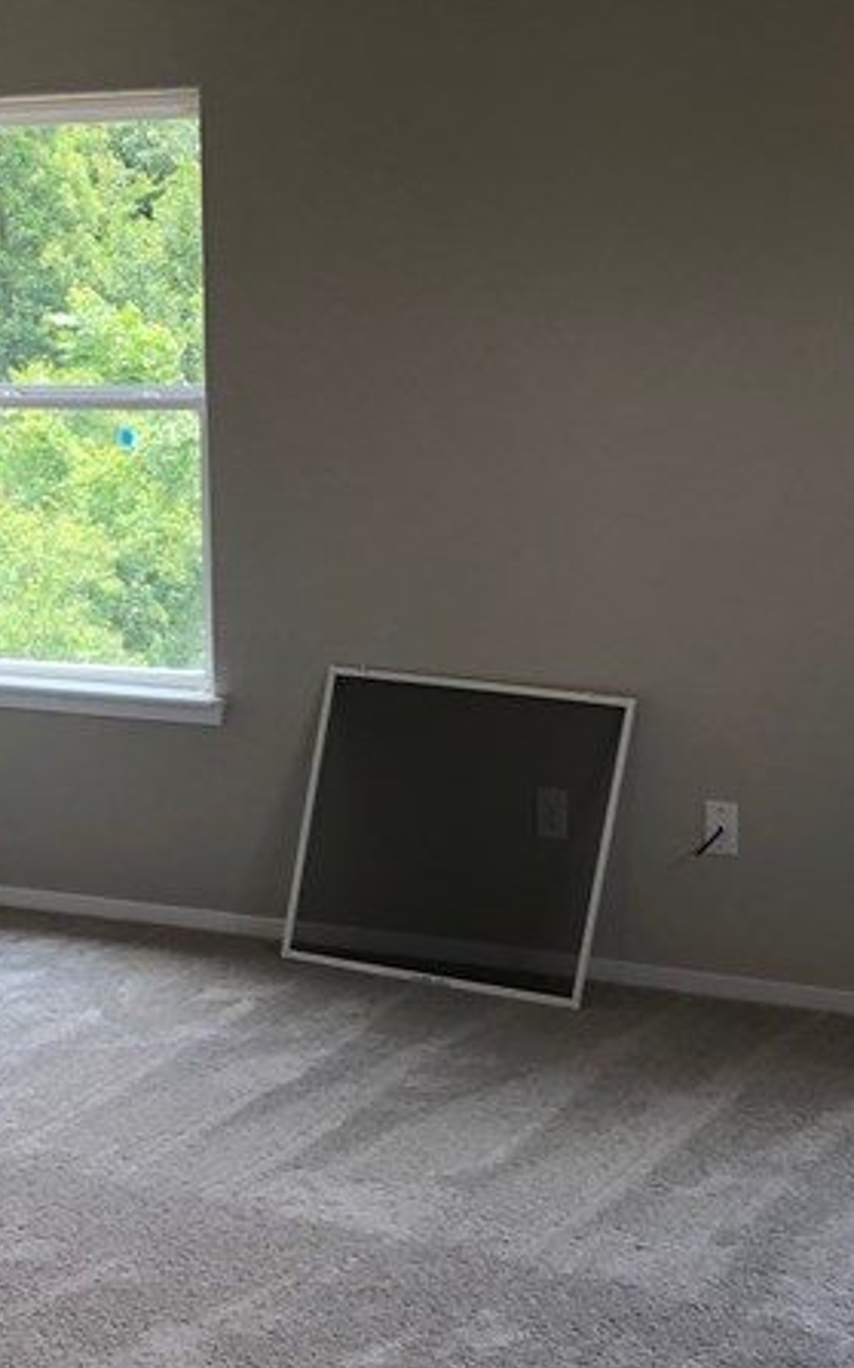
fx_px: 2535
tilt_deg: -3.9
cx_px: 398
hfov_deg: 19.1
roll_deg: +0.5
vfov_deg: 30.2
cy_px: 566
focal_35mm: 68
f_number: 1.8
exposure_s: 1/120
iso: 32
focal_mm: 3.99
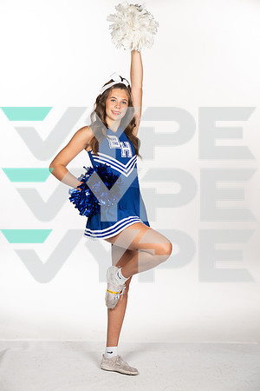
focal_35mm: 65
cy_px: 196
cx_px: 130
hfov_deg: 20.9
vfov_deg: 31.0
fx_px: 704
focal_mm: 65
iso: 200
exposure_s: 1/500
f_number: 7.1
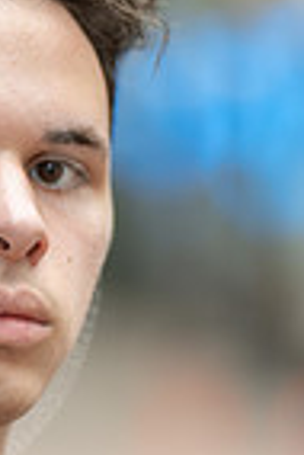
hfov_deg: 5.1
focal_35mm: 269
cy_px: 372
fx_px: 3399
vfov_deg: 7.6
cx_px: -118
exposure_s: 1/320
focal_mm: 85
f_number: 1.2
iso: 250
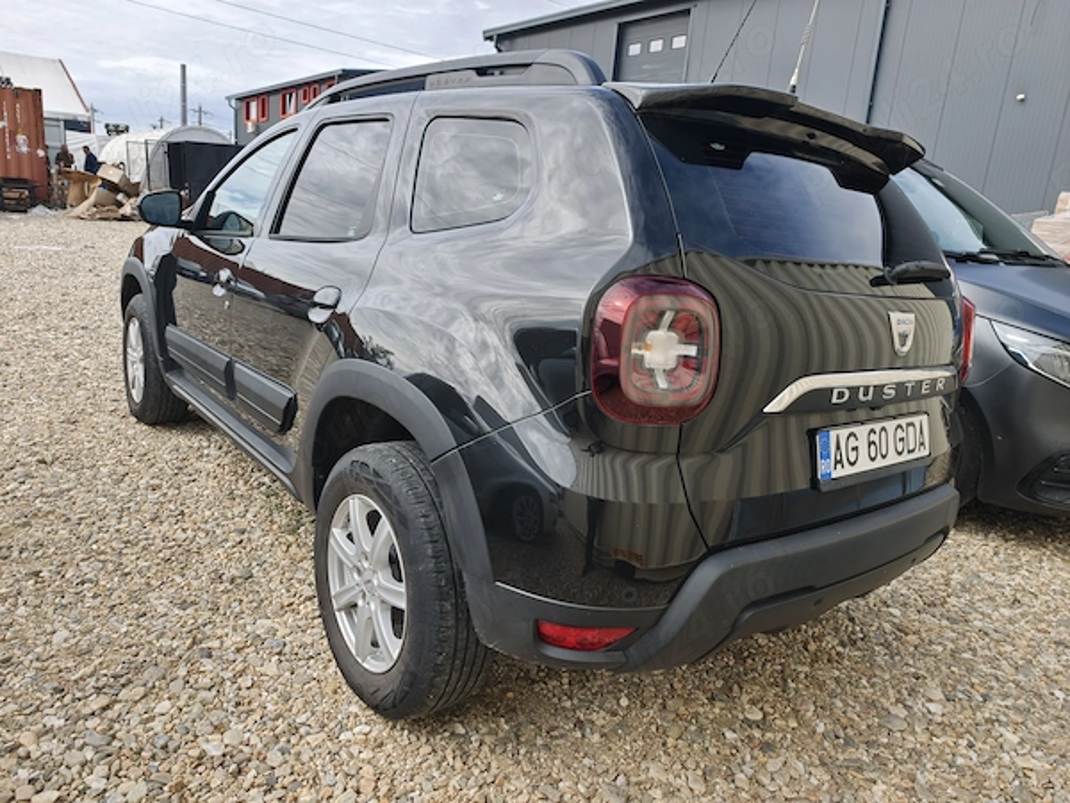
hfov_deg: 73.9
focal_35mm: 23
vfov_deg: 58.9
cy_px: 402
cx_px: 535
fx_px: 711
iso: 80
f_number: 1.5
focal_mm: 6.75
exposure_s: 1/644
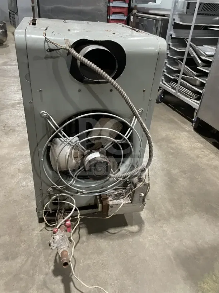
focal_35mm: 26
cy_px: 146
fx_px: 219
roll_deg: -0.1
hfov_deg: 53.1
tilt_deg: -32.8
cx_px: 110
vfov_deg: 67.3
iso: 320
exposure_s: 1/60
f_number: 1.6
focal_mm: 4.2
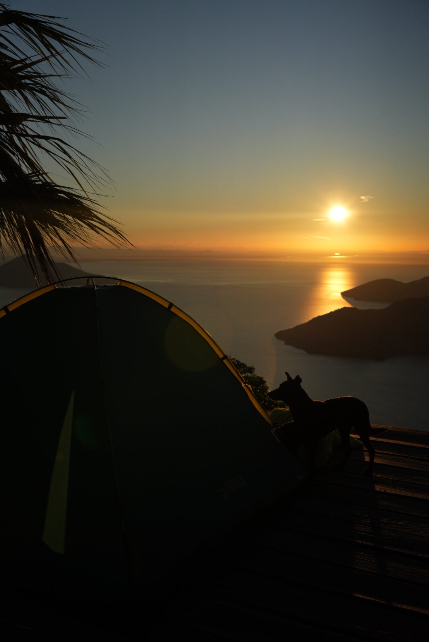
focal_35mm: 40
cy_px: 321
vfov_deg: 48.0
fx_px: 721
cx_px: 214
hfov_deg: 33.1
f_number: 5.6
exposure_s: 1/8000
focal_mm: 40.4
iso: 800
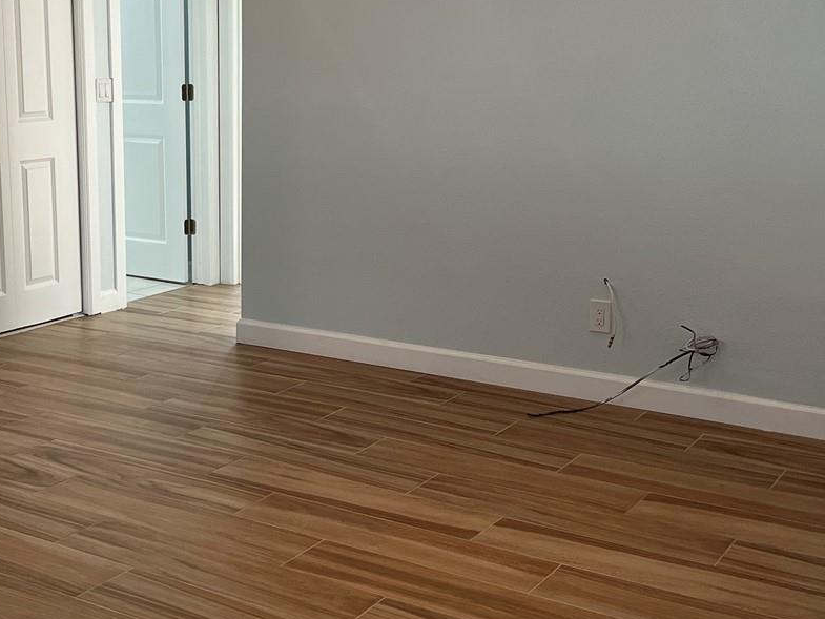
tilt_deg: -10.7
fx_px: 1263
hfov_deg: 35.6
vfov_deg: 27.5
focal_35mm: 53
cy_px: 270
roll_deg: +0.7
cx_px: 236
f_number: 1.6
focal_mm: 5.1
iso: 125
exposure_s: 1/120
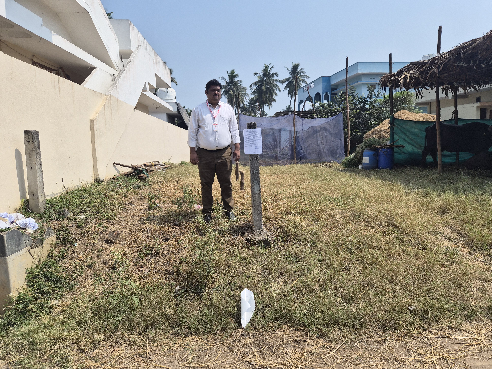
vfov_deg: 58.9
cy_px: 184
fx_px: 327
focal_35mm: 23
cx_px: 246
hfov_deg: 73.9
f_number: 1.8
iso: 80
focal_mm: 5.4
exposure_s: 1/6144
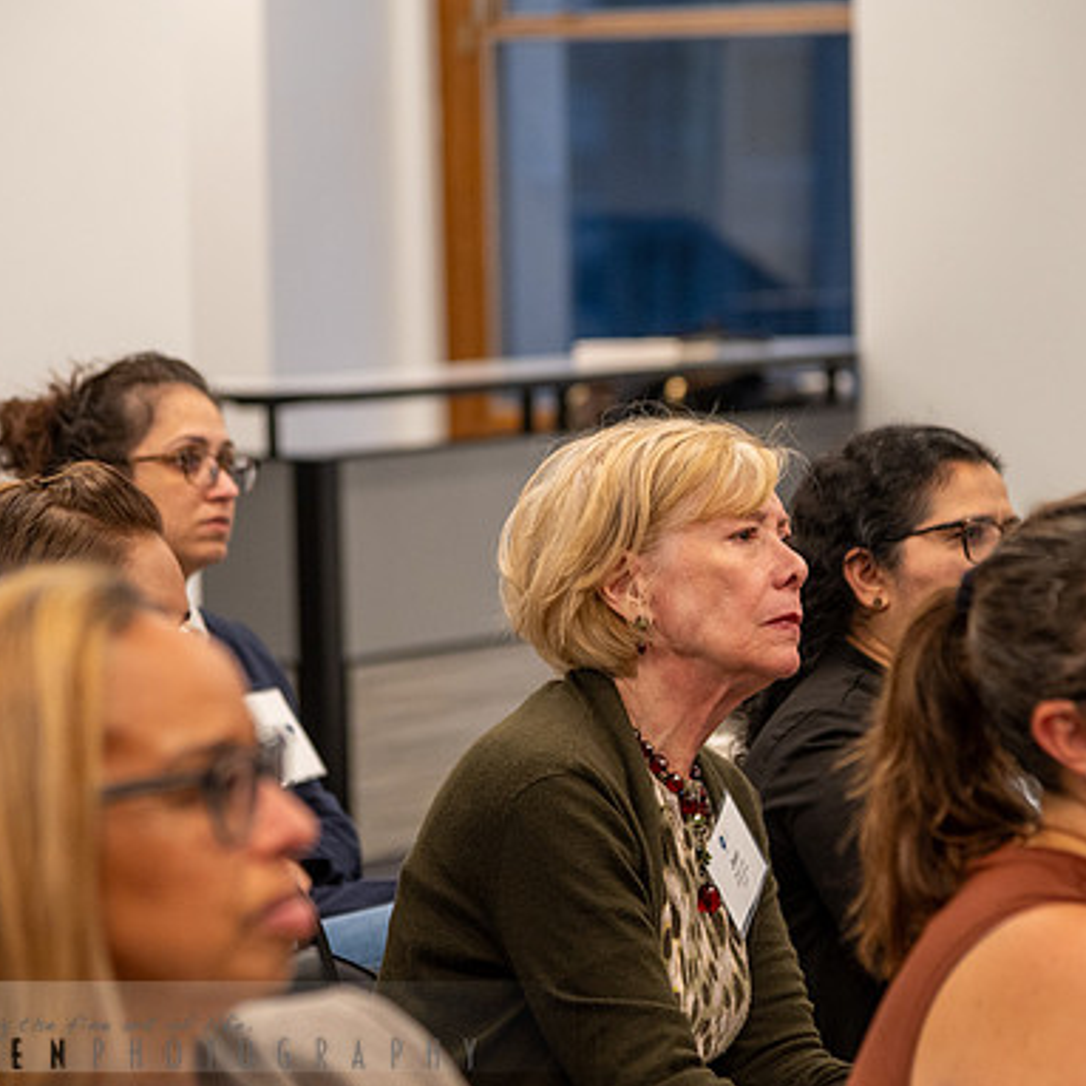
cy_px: 571
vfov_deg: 10.0
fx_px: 6211
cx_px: 533
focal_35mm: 175
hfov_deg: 10.0
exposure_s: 1/160
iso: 1600
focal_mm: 120
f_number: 4
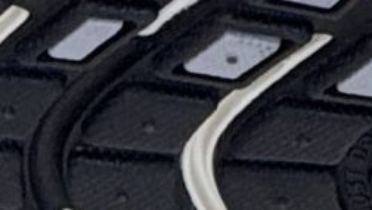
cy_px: -348
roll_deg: -0.5
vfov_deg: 0.9
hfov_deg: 1.6
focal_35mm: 1329
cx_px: 580
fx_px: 13115
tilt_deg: -11.2
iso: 160
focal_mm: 15.66
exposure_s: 1/100
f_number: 2.8
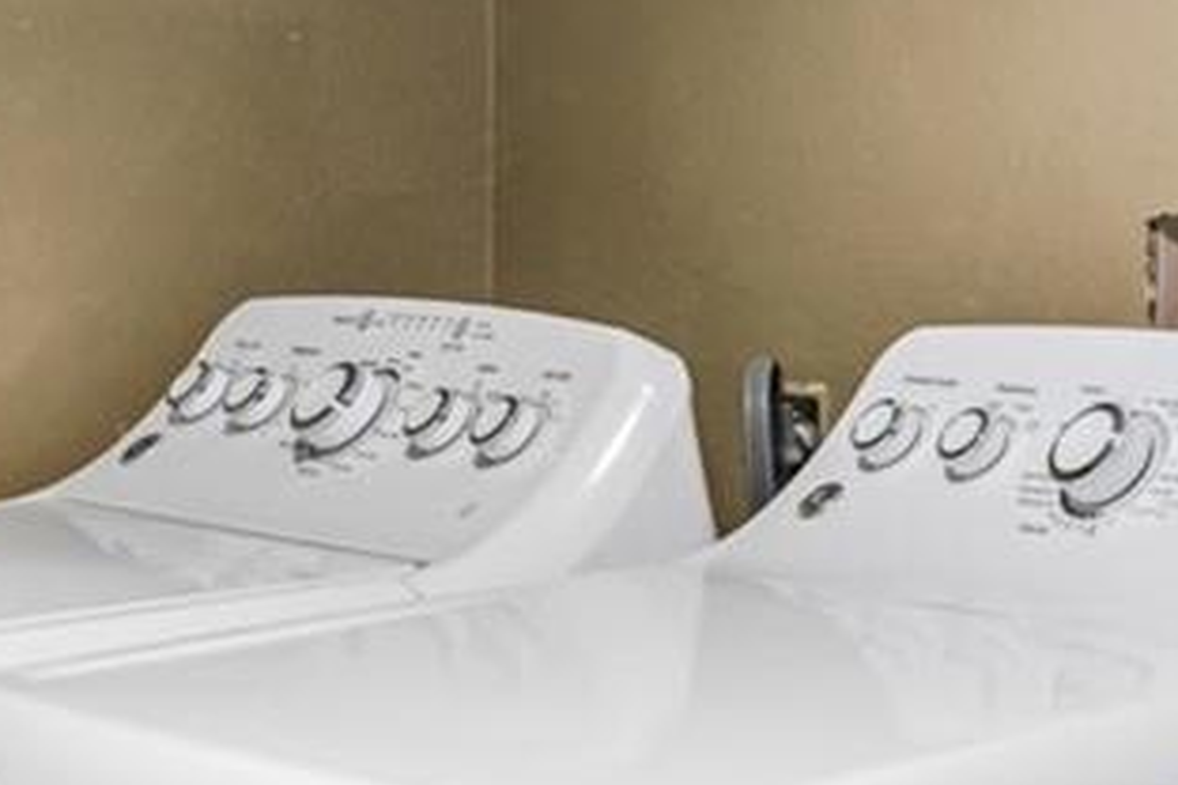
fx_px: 2683
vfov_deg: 16.5
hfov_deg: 19.3
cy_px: 94
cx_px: 2062
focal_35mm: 82
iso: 400
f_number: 8
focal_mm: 16
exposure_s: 1/3.33
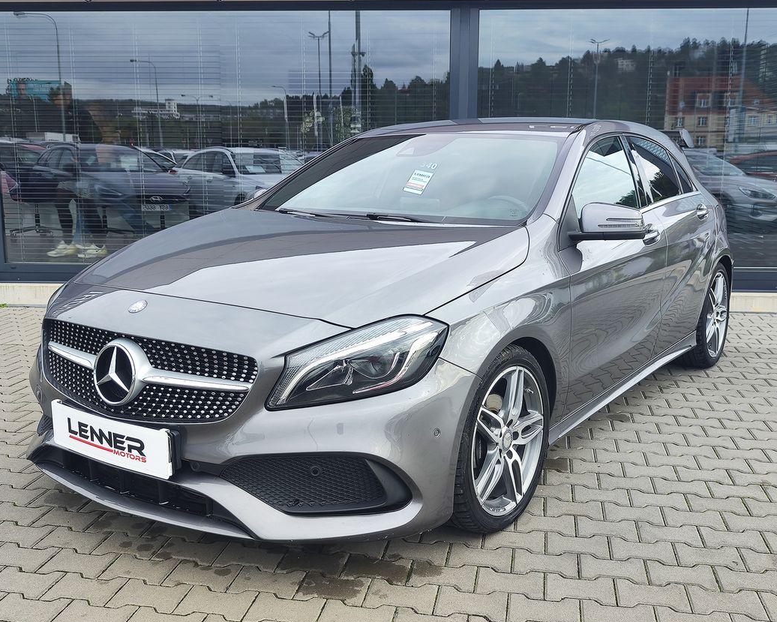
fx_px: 598
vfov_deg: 54.9
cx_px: 376
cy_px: 320
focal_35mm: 26
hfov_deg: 66.0
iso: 50
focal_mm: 7.01
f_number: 1.69
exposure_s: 1/193
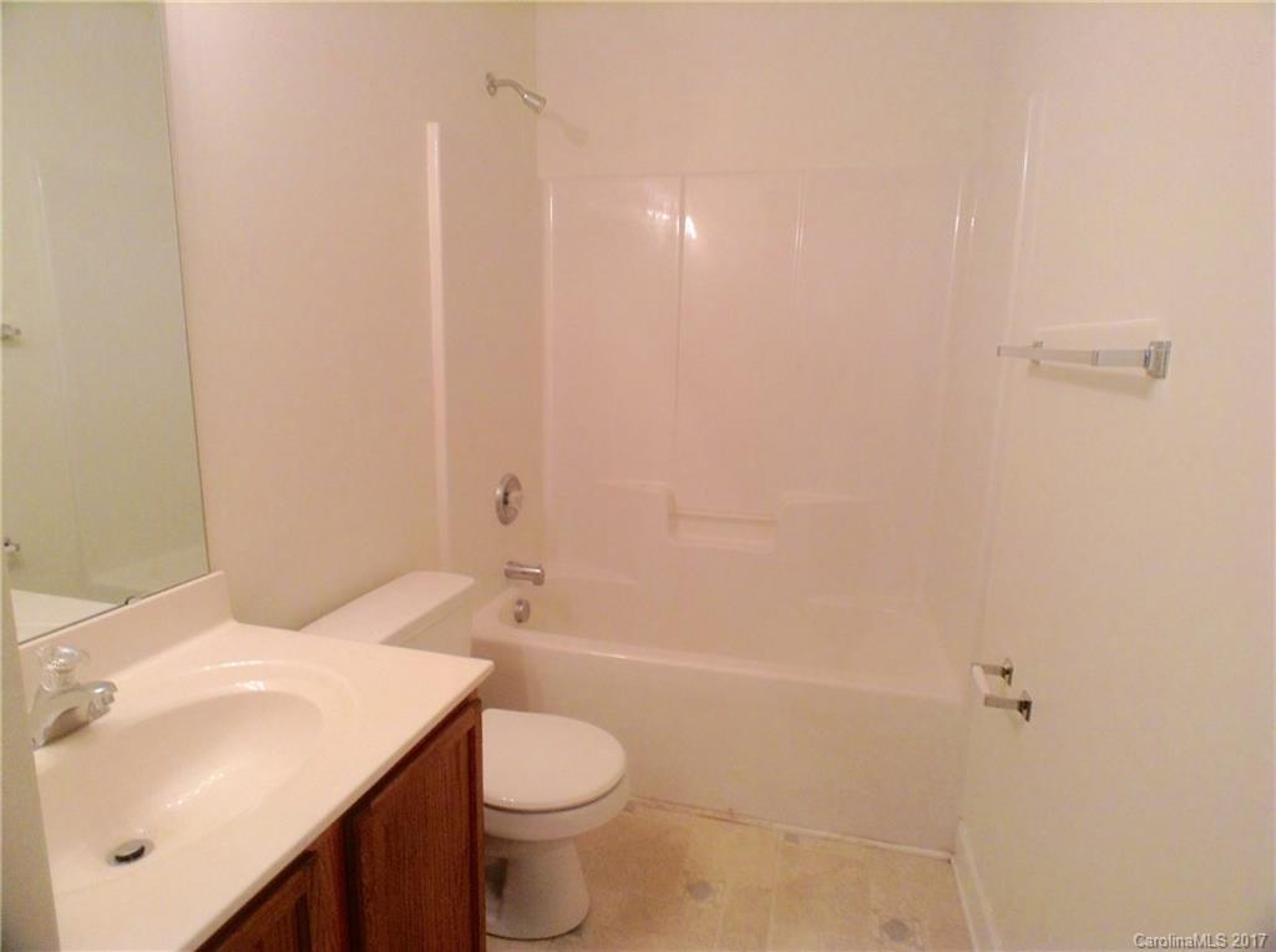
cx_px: 638
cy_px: 476
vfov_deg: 42.8
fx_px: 1214
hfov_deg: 55.4
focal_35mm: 33
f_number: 2.4
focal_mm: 3.3
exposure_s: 1/24
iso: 40
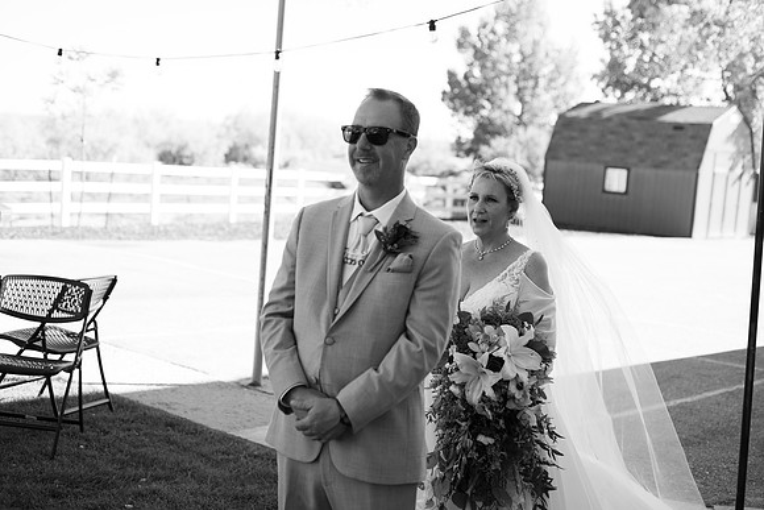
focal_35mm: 50
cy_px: 255
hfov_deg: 39.6
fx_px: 1061
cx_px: 382
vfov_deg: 27.0
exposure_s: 1/1250
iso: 400
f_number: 2.8
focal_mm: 50
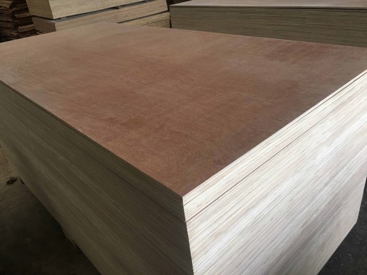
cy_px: 138
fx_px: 307
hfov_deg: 61.7
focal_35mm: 29
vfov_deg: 48.2
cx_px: 184
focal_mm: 4.15
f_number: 2.2
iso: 50
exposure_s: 1/17
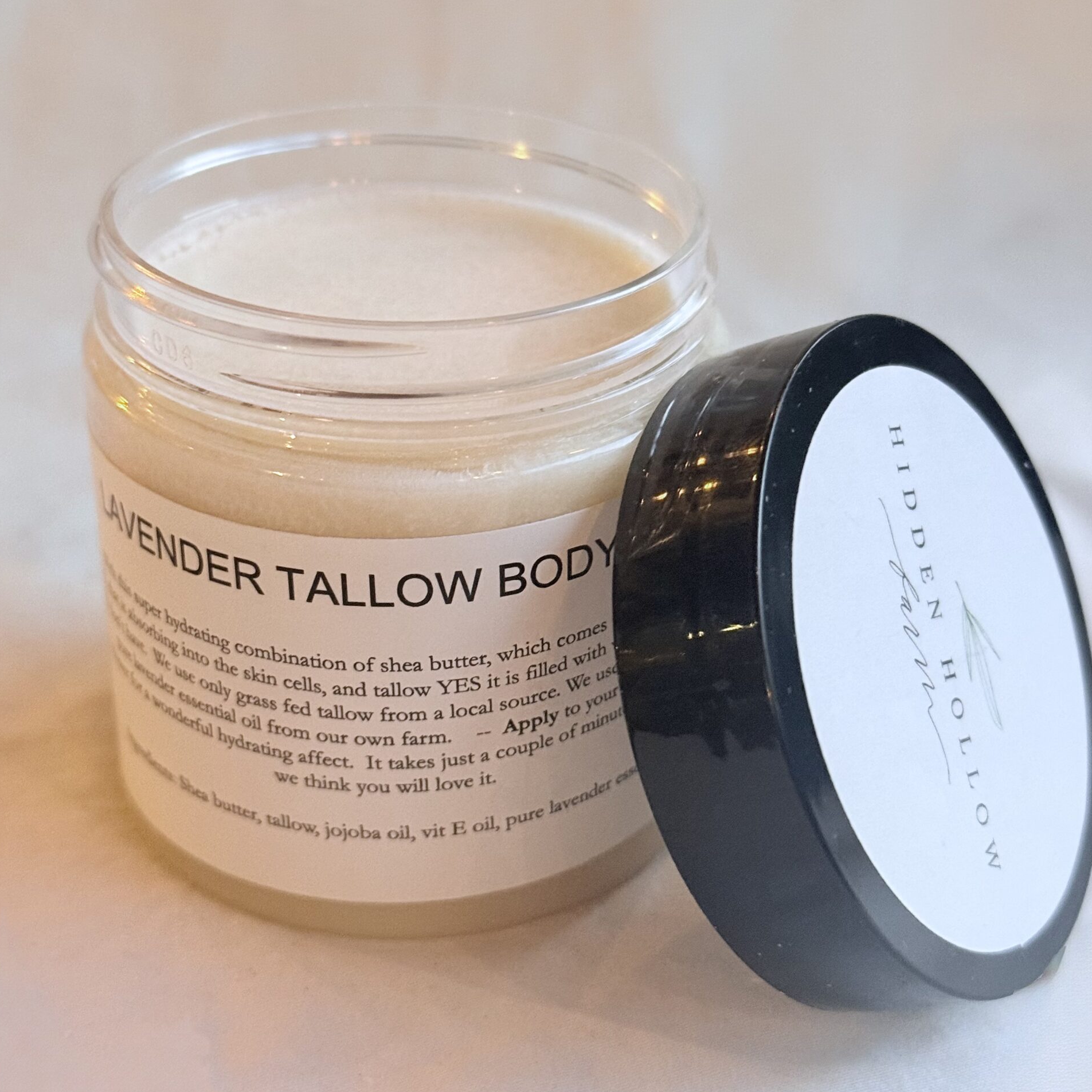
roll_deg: -0.4
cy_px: 577
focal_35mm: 57
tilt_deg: -30.0
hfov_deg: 30.0
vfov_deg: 30.0
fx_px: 2034
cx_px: 545
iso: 320
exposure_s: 1/40
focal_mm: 6.76
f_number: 1.78
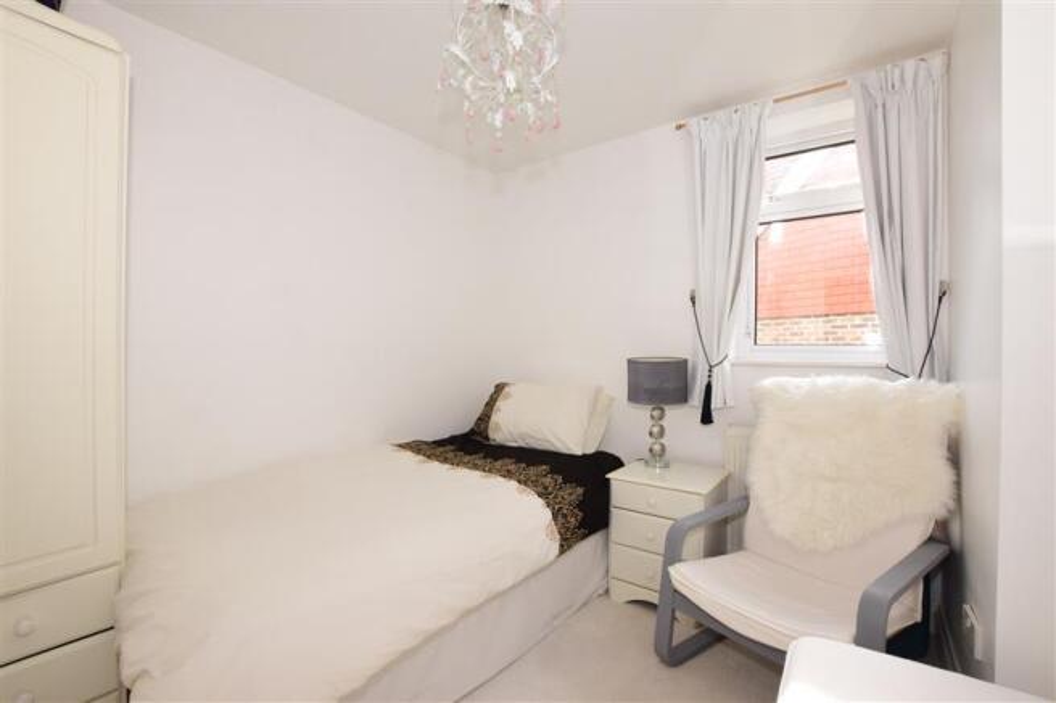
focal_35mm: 15
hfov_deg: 100.4
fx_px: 440
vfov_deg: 77.3
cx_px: 528
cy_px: 352
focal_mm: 10
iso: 400
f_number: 14
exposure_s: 1/25
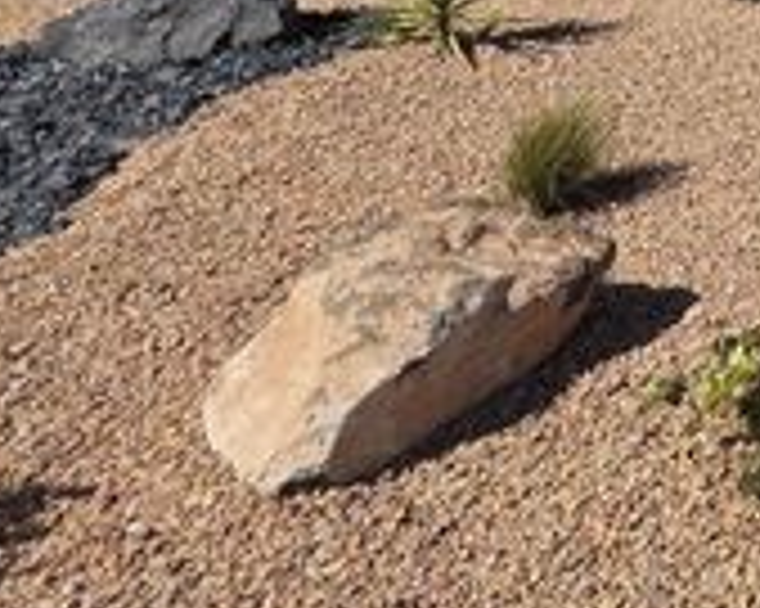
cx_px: 1295
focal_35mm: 48
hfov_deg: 23.8
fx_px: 1079
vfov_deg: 23.8
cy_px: -342
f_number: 1.9
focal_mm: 2.2
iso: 40
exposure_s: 1/3589
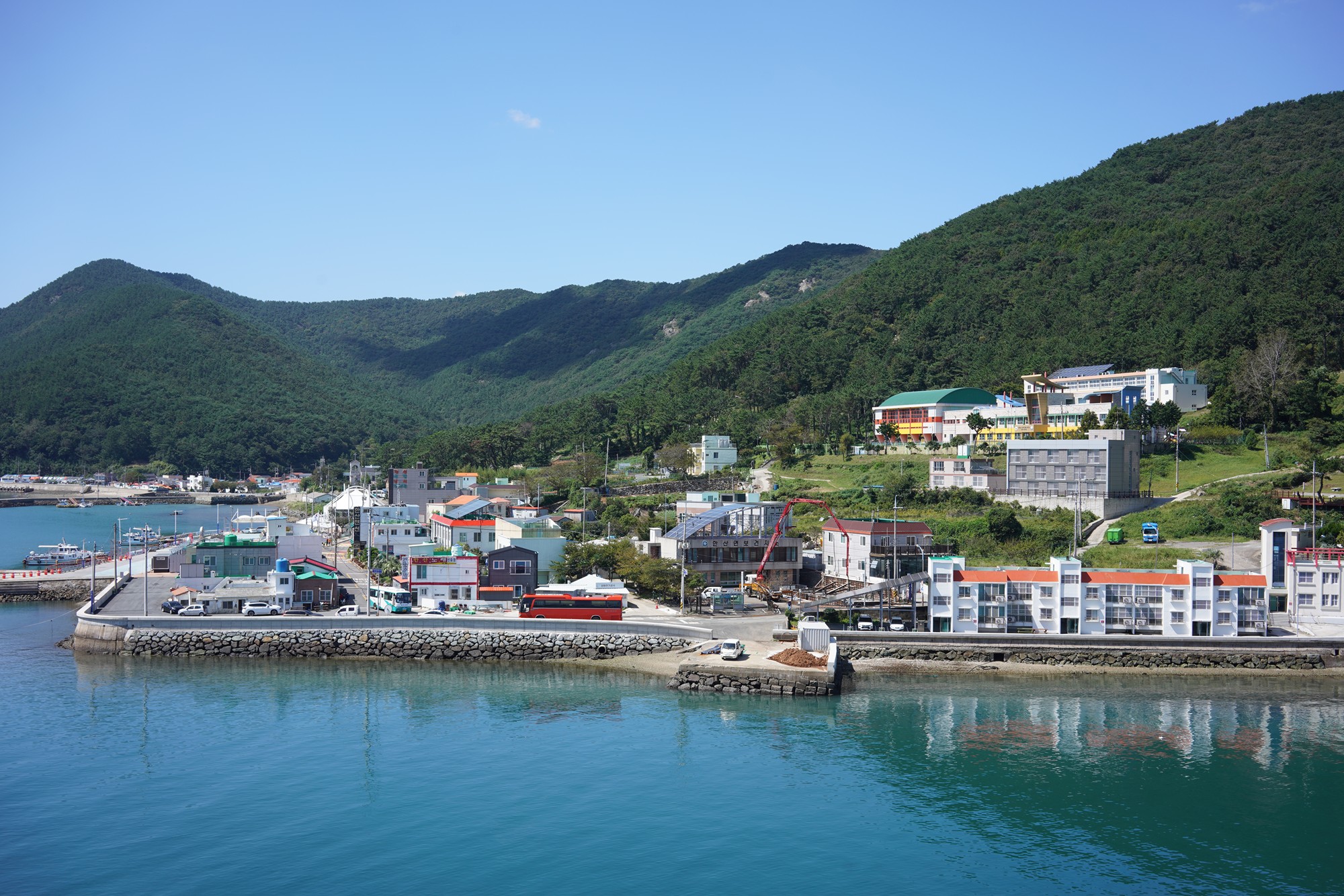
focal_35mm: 35
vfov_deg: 37.9
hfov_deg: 54.4
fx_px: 1307
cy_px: 448
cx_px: 672
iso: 100
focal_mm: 35
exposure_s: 1/125
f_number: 10
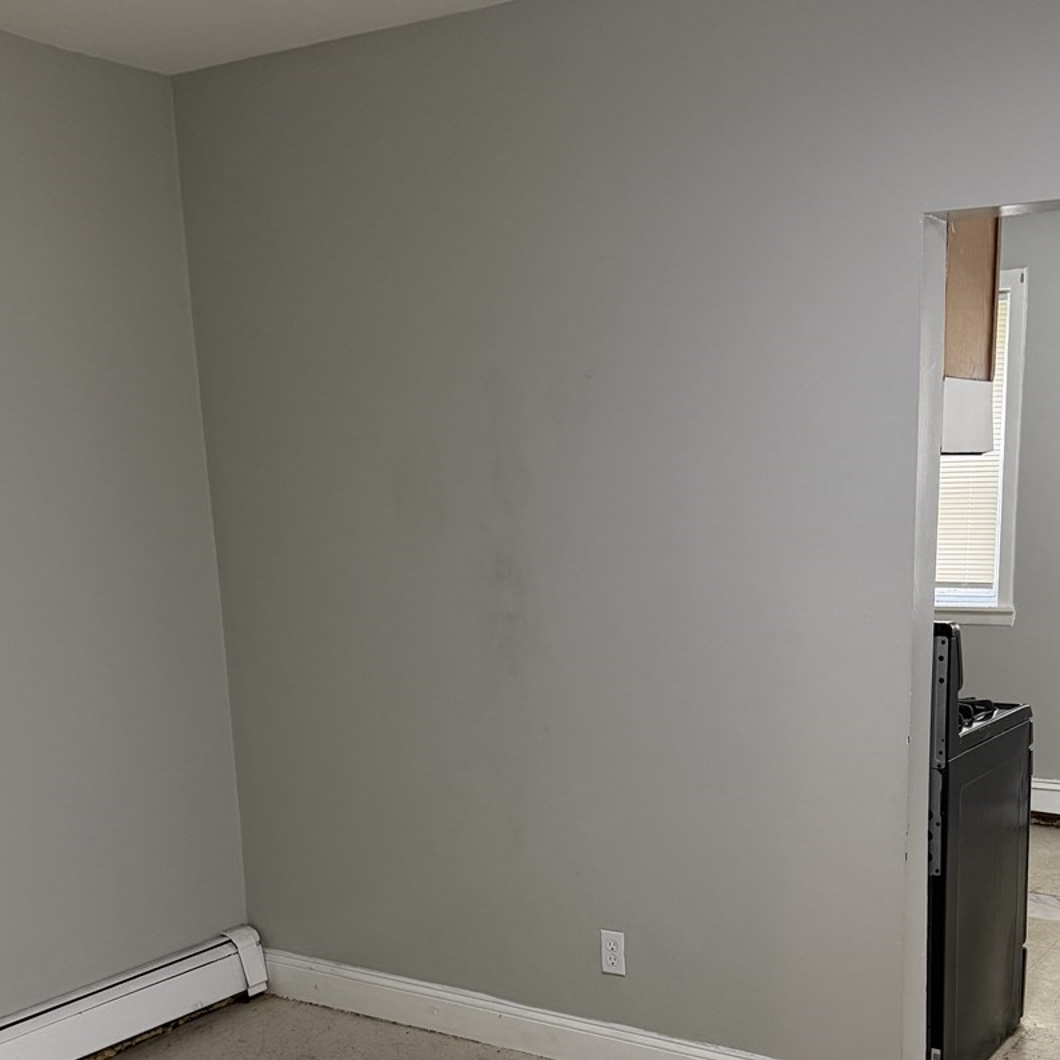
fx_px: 1420
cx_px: 671
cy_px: 800
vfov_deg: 39.8
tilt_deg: -13.1
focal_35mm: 41
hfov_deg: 40.6
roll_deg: -0.1
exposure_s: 1/60
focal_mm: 6.76
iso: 320
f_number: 1.78
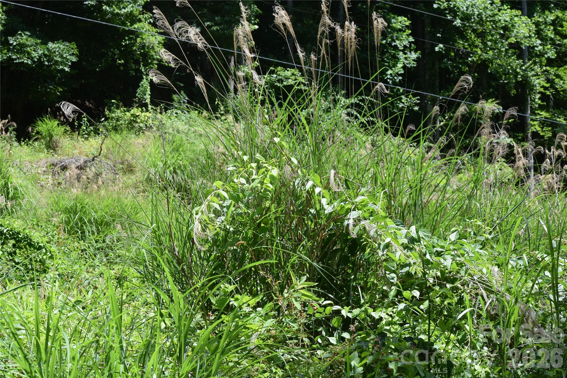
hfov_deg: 24.6
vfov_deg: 16.6
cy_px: 189
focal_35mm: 82
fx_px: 1299
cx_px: 284
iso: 280
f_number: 8
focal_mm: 55
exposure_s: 1/250
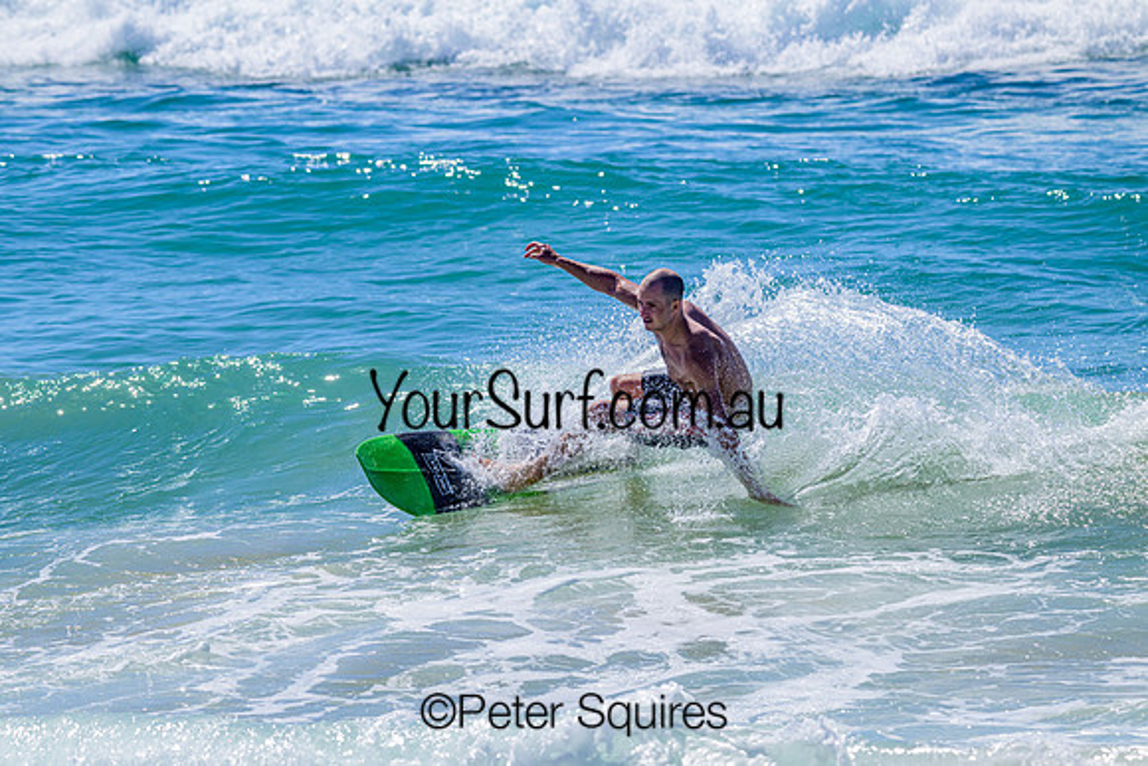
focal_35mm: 350
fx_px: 11163
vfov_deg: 3.9
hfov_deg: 5.9
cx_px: 574
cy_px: 383
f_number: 11
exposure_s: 1/2000
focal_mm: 350
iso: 900
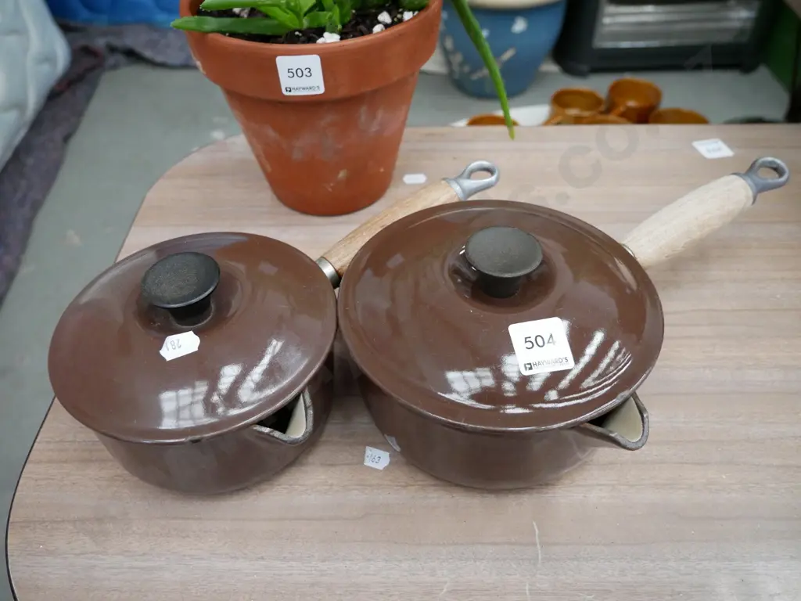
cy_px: 300
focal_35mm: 30
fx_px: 694
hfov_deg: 60.0
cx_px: 400
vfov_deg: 46.8
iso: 2000
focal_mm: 15
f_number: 4
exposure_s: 1/60
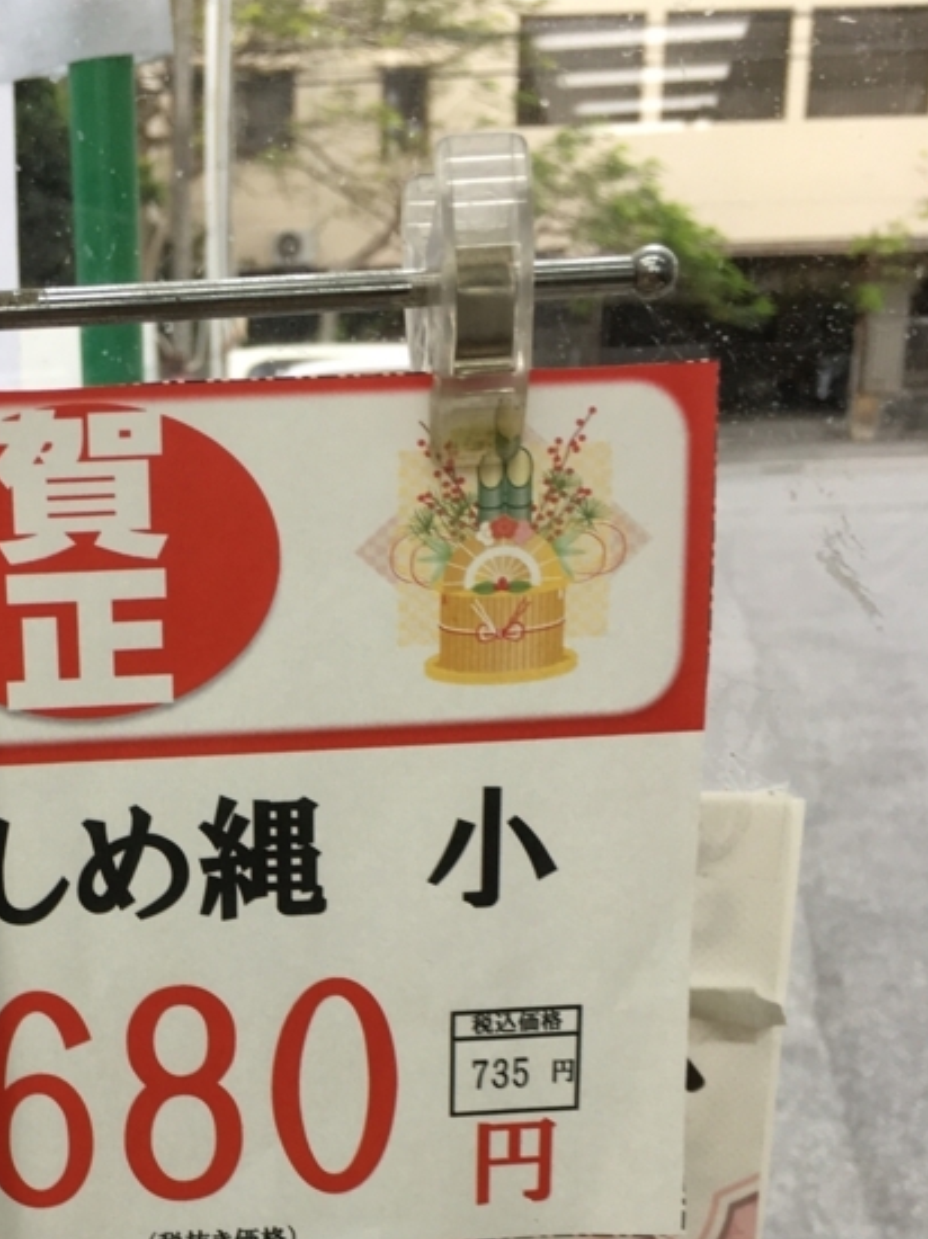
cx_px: 83
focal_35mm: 54
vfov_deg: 33.8
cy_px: 1090
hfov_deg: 26.1
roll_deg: +2.3
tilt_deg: -20.2
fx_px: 1932
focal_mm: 4.15
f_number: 2.2
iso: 32
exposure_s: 1/120
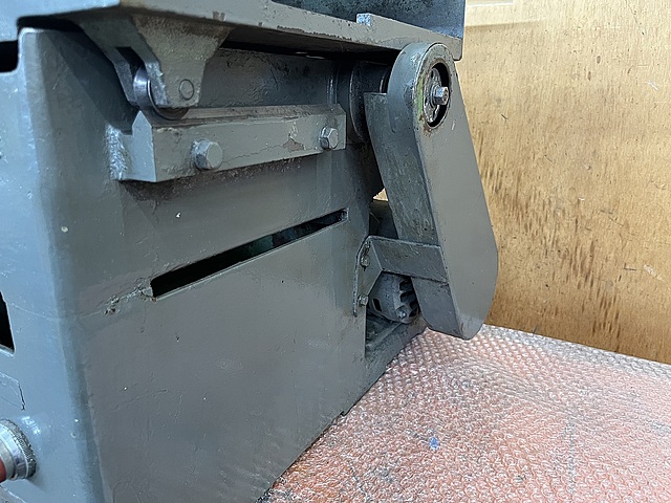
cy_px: 252
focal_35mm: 26
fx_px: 504
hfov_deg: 67.3
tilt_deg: -18.0
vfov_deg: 53.1
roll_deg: +0.9
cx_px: 336
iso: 250
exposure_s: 1/60
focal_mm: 5.1
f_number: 1.6
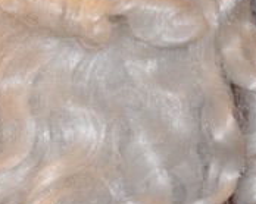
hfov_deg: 10.9
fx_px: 1320
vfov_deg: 8.8
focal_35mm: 174
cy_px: -11
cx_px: -32
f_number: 4.8
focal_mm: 45
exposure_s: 1/60
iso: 800
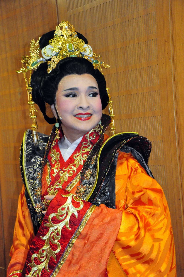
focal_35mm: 48
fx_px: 369
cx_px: 92
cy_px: 138
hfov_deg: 28.0
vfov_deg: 41.2
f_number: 6.3
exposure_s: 1/25
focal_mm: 32
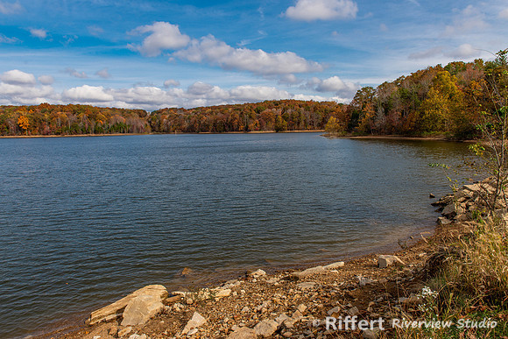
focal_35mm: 24
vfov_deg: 52.7
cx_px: 254
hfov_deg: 73.1
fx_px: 342
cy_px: 170
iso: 100
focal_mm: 24
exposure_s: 1/250
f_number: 9
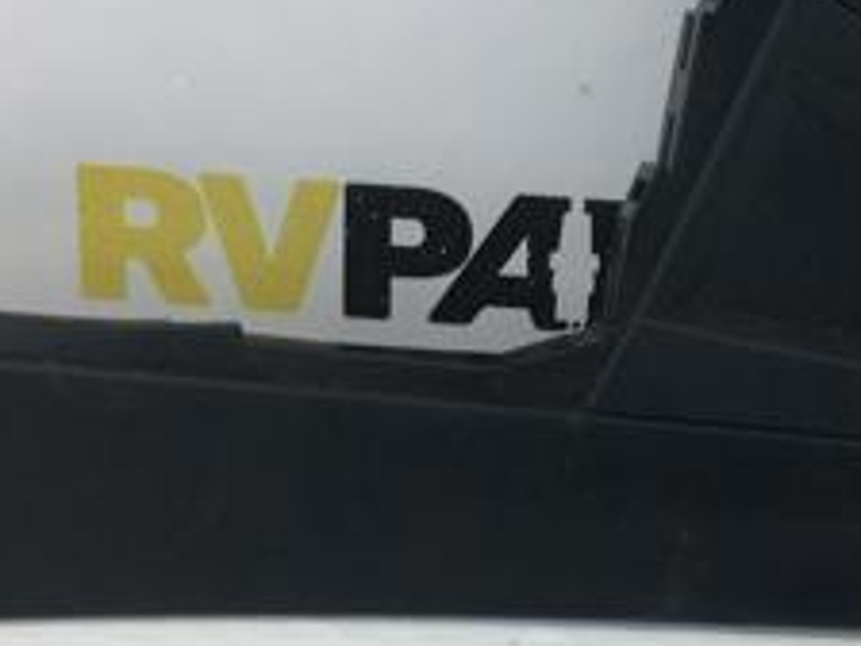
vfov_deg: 17.8
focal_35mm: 83
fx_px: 2064
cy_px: 285
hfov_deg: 23.3
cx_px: 657
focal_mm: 4.15
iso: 25
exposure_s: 1/50
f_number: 2.2
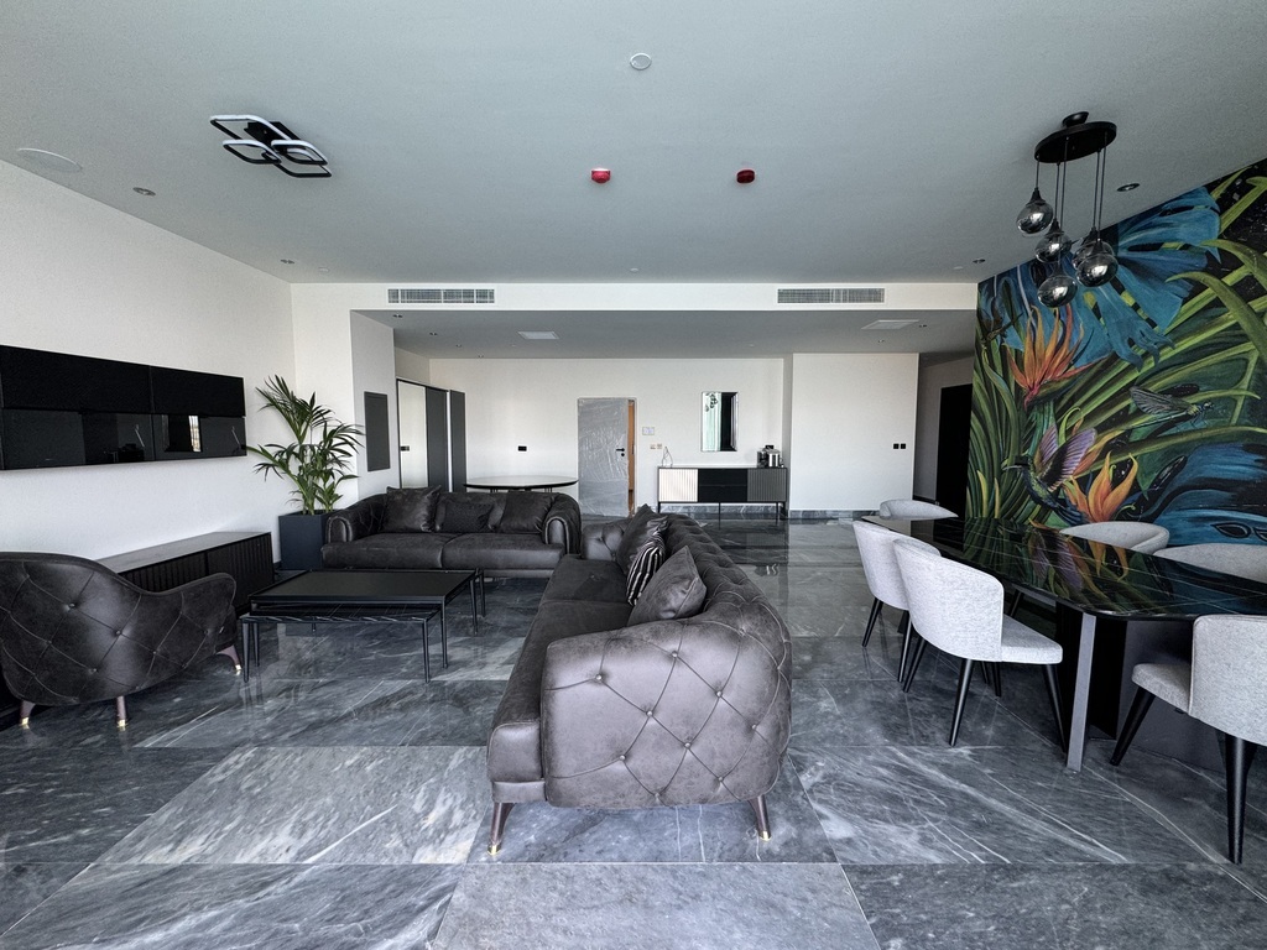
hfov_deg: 102.1
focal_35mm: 14
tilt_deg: -4.7
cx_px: 634
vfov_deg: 85.7
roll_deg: -0.5
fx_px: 512
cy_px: 475
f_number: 2.2
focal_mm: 2.22
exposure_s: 1/99
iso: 125
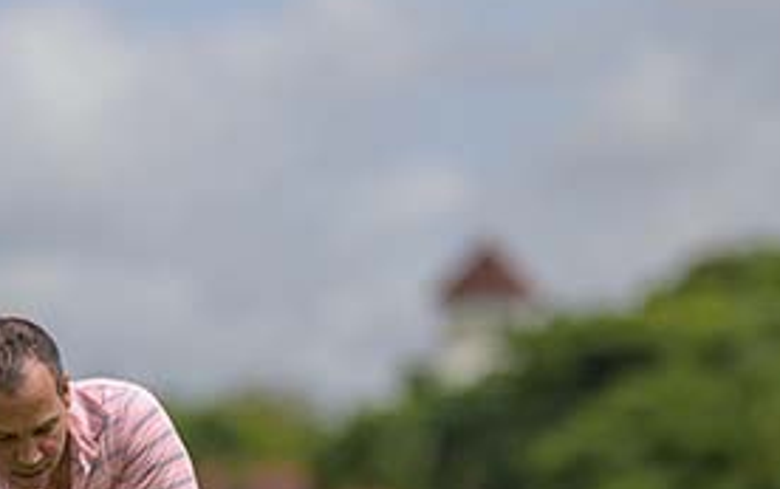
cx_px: 283
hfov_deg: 7.0
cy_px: 596
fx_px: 6404
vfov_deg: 4.4
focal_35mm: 301
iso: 100
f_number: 1.2
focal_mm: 85
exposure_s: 1/20000
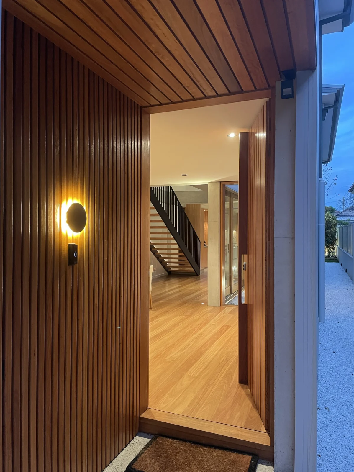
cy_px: 236
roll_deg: +1.2
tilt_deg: +0.6
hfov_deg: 53.1
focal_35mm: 26
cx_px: 177
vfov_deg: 67.3
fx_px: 355
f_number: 1.6
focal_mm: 4.2
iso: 320
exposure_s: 1/50
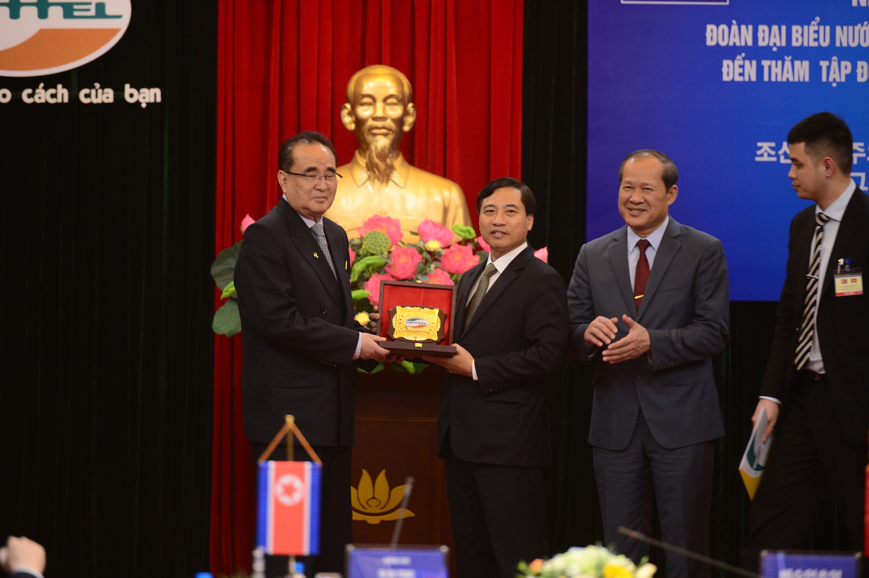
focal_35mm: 200
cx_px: 434
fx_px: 4825
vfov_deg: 6.9
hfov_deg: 10.3
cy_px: 289
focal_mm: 200
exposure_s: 1/125
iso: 1600
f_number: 2.8
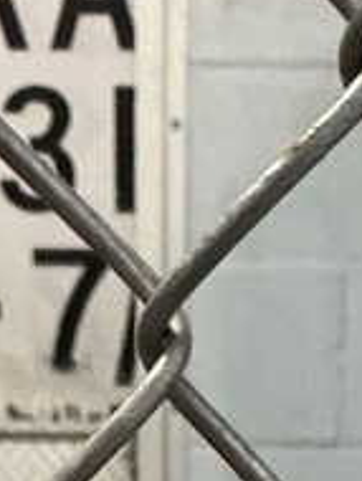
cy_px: 1220
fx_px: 2170
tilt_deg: -21.3
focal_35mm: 156
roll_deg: +0.8
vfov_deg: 10.5
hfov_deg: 9.5
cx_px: 235
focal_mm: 3
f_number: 1.8
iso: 250
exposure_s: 1/40
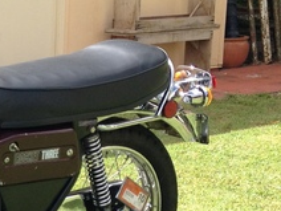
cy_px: 176
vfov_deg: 11.2
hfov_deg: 14.2
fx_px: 1072
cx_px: -99
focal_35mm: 132
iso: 64
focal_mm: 4.28
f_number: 2.4
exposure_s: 1/746
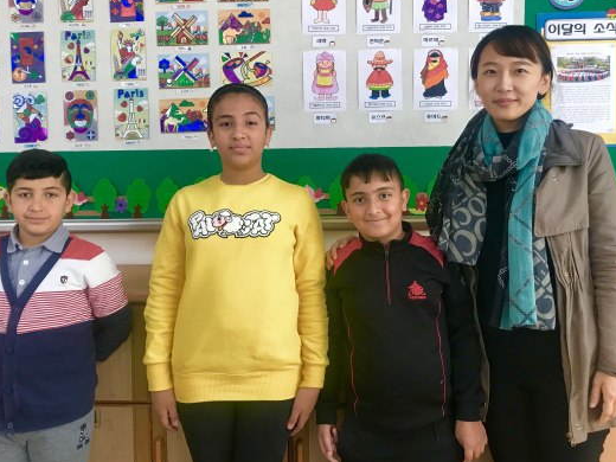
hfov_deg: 52.6
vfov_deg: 40.5
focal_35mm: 35
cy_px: 179
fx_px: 623
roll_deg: +1.3
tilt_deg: -2.1
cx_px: 304
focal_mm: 3.99
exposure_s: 1/30
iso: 25
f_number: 1.8
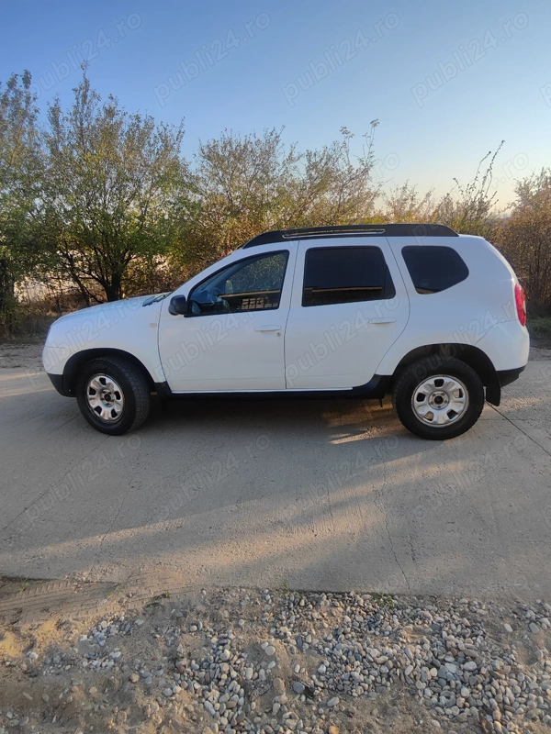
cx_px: 276
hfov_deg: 78.1
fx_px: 340
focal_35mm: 16
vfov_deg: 94.5
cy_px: 367
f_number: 2.4
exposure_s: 1/586
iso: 50
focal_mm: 2.13
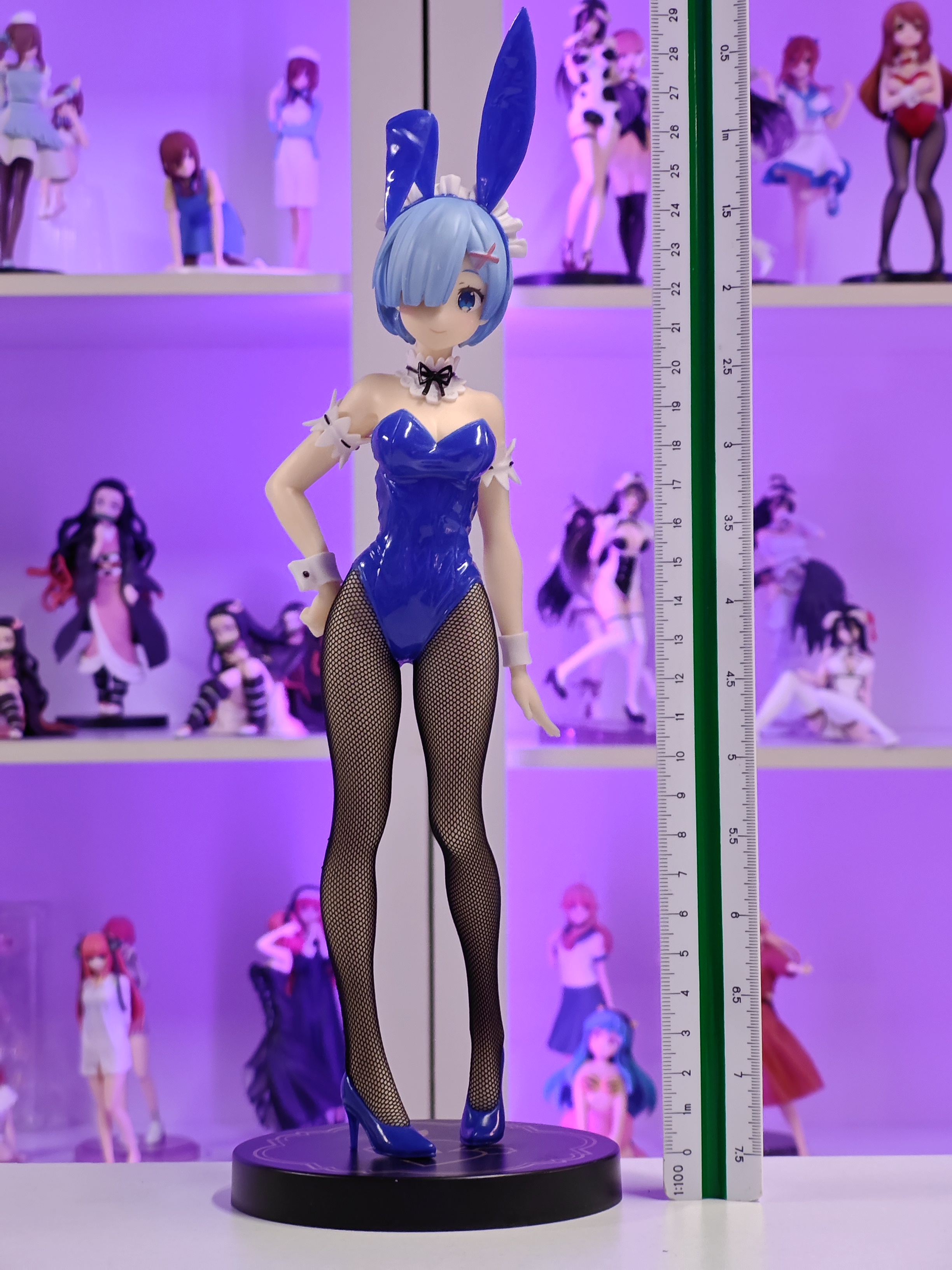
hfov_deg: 18.4
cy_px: 635
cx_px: 476
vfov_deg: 24.4
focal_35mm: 80
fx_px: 2934
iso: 800
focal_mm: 7.48
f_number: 2.4
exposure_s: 1/25
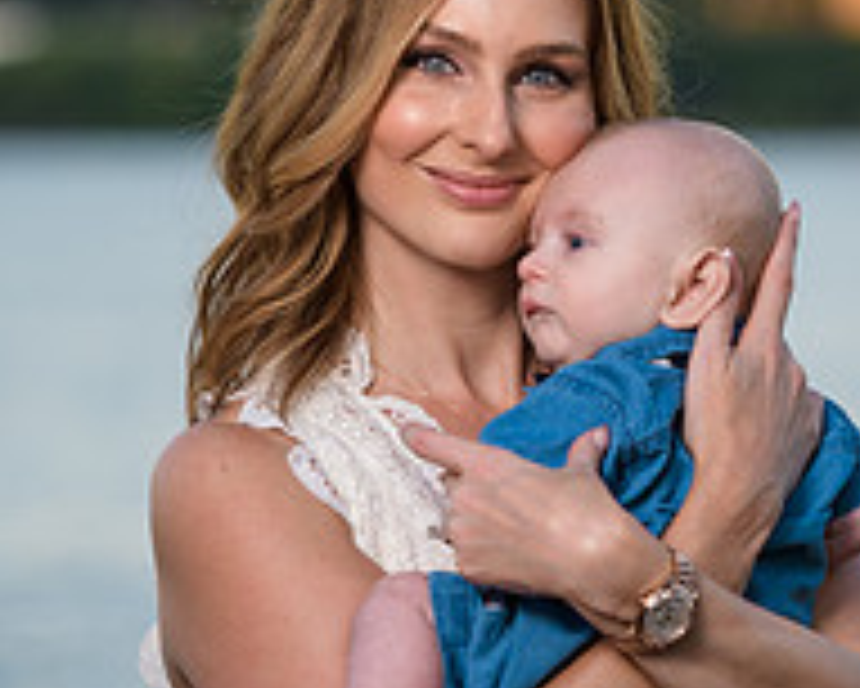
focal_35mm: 407
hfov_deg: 4.7
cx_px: 1072
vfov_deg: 3.8
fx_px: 10365
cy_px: 406
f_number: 4
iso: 200
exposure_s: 1/250
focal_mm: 130
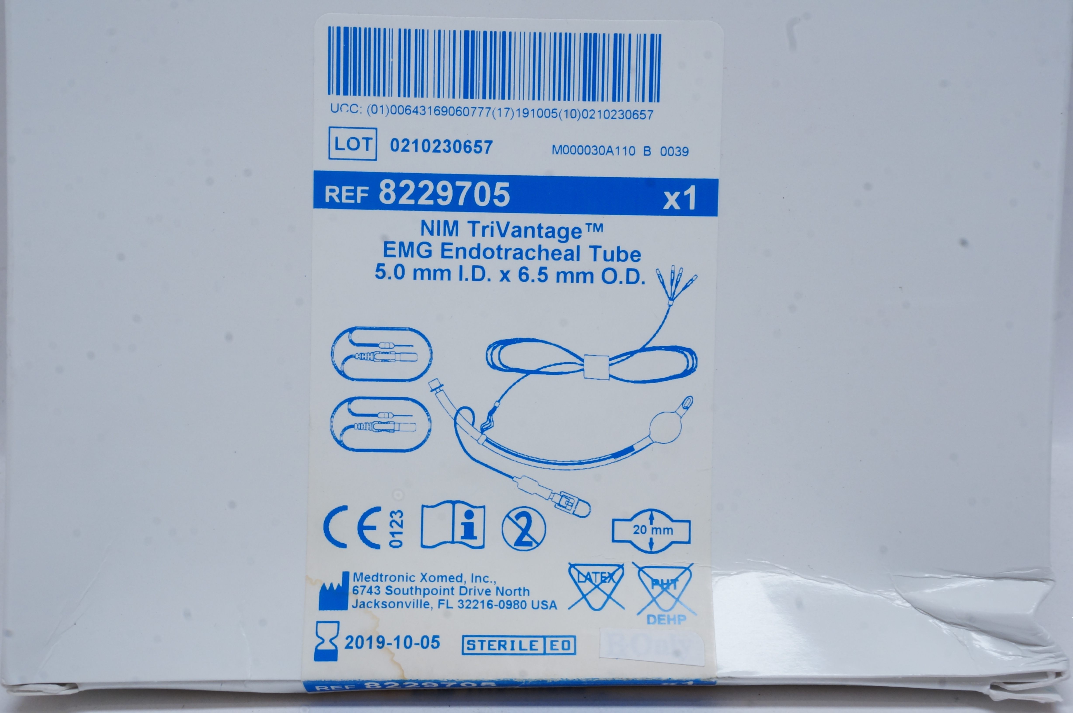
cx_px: 536
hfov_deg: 37.9
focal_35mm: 52
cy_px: 356
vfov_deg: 25.7
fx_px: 1563
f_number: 20
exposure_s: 1/5
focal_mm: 35
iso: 400
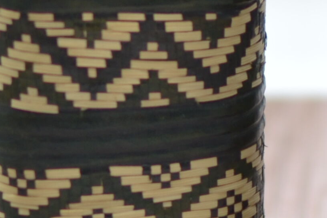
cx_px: 320
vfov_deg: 4.6
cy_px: 32
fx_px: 2686
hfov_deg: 6.9
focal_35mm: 296
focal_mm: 35
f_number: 1.8
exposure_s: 1/400
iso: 100
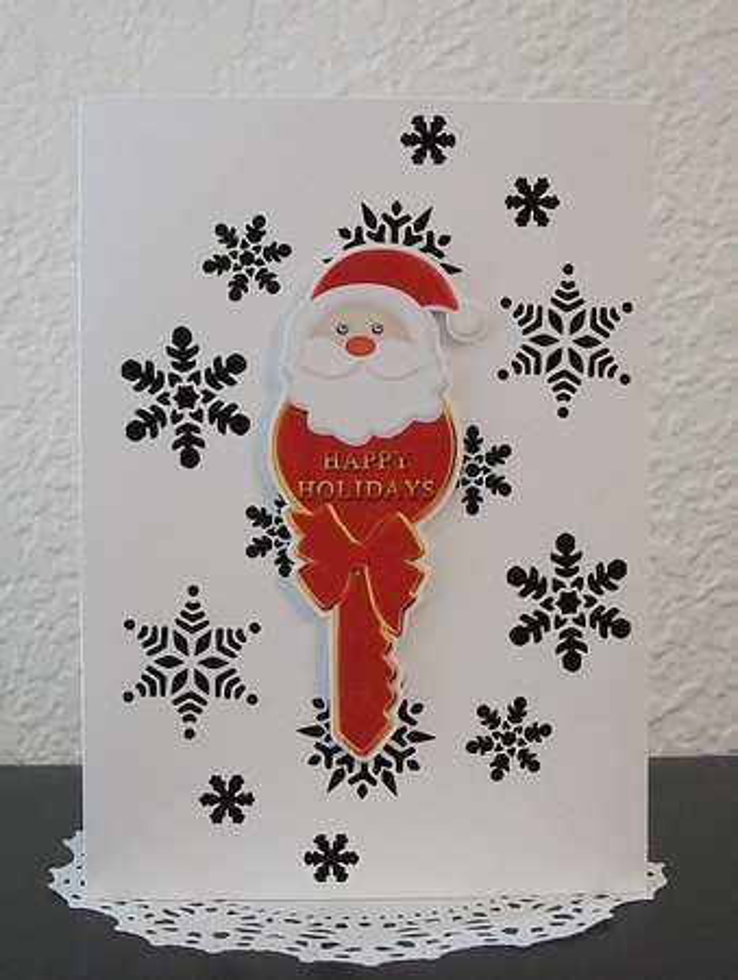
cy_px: 490
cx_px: 369
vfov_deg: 56.7
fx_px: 907
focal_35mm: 32
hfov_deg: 44.3
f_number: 2.9
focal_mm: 5.7
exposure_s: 1/8
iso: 220
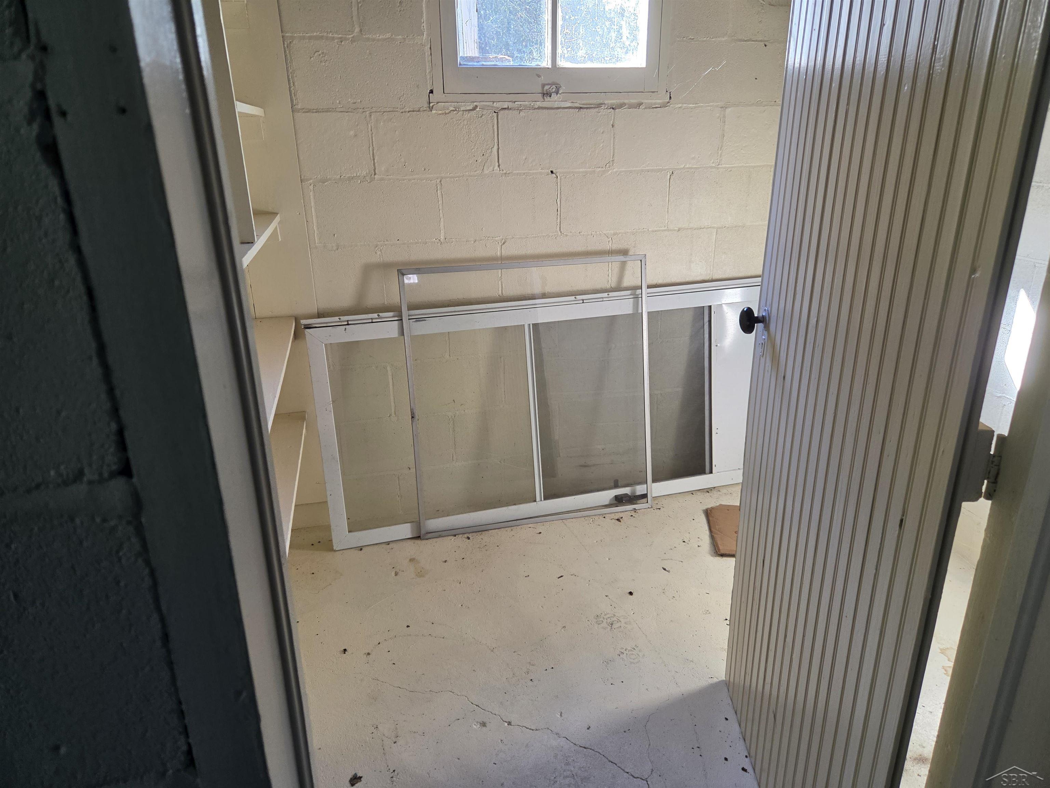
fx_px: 698
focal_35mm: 23
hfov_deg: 73.9
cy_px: 394
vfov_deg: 58.9
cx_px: 525
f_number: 1.8
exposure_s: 1/120
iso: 200
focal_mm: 5.4
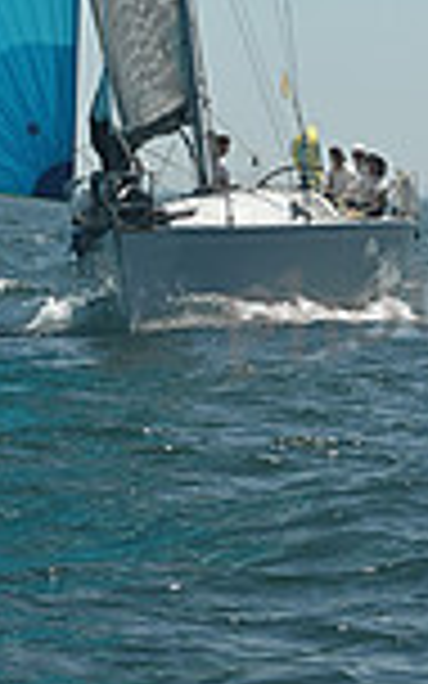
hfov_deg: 4.8
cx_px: -16
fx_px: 5095
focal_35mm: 273
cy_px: -360
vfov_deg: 7.5
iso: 320
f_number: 10
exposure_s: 1/1000
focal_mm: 70
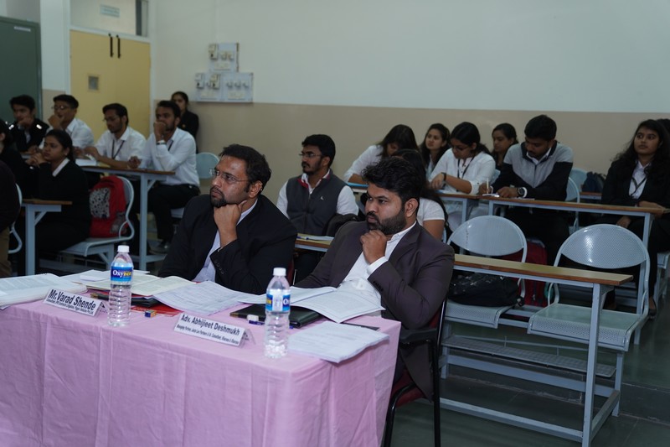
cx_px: 335
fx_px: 744
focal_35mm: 40
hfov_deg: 48.5
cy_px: 224
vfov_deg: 33.4
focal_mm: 40
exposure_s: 1/125
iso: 640
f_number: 2.8
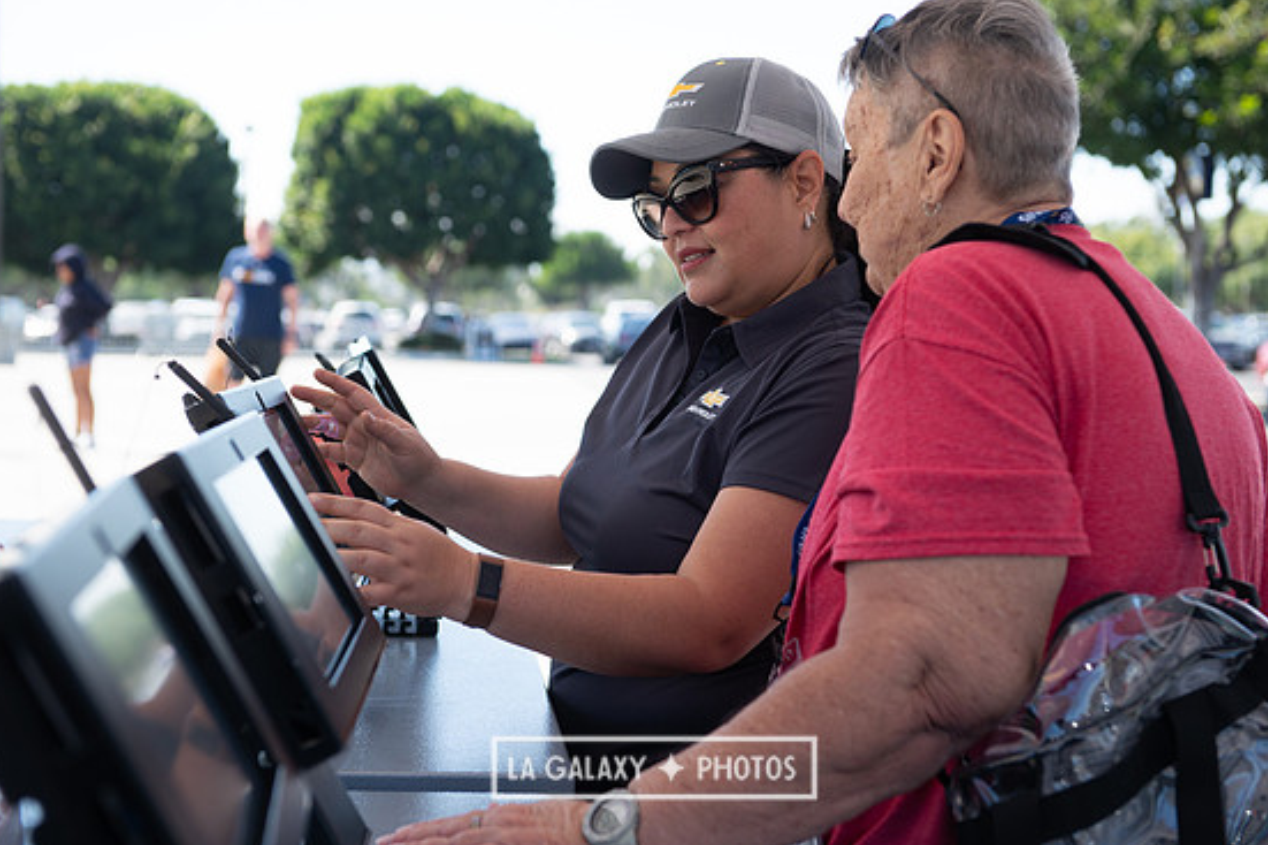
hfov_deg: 33.9
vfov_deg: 23.0
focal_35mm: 59
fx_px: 2077
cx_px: 654
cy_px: 422
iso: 250
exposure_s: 1/800
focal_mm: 56
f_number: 4
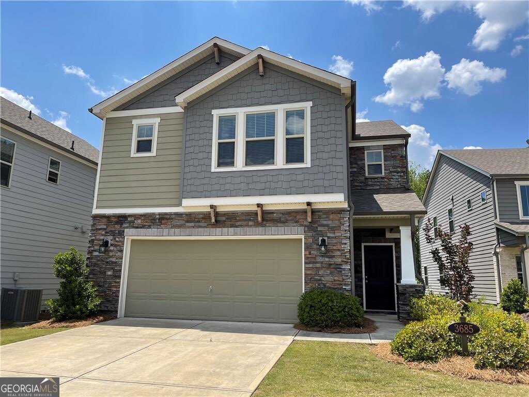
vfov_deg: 53.1
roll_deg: -1.5
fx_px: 397
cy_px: 198
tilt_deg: +11.8
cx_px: 264
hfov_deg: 67.3
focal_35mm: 26
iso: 32
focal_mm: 5.1
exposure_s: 1/3788
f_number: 1.6
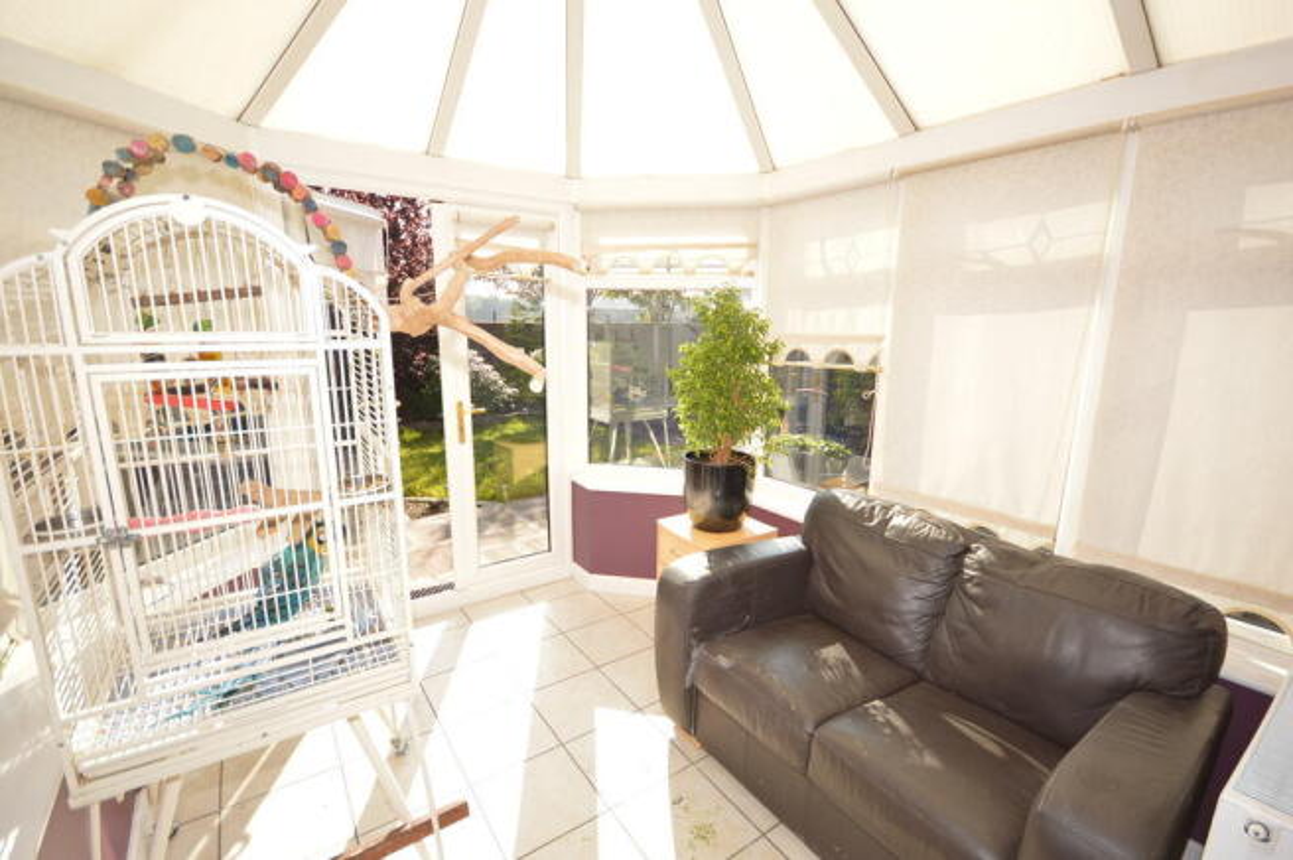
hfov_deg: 100.4
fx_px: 538
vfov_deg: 77.2
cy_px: 430
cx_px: 646
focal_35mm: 15
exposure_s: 1/200
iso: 100
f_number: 4.5
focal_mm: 10
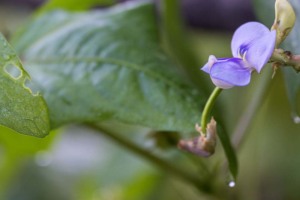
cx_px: 165
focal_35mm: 80
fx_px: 667
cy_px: 94
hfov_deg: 25.4
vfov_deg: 17.1
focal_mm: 70
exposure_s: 1/250
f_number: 3.2
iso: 280
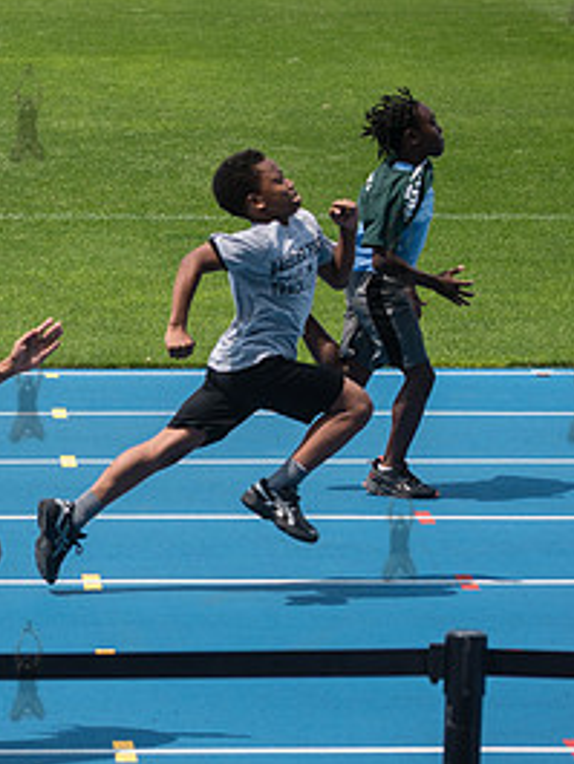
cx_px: 26
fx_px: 4462
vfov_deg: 9.8
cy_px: 391
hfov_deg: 7.3
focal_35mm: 202
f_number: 5
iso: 160
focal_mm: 80
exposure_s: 1/1250
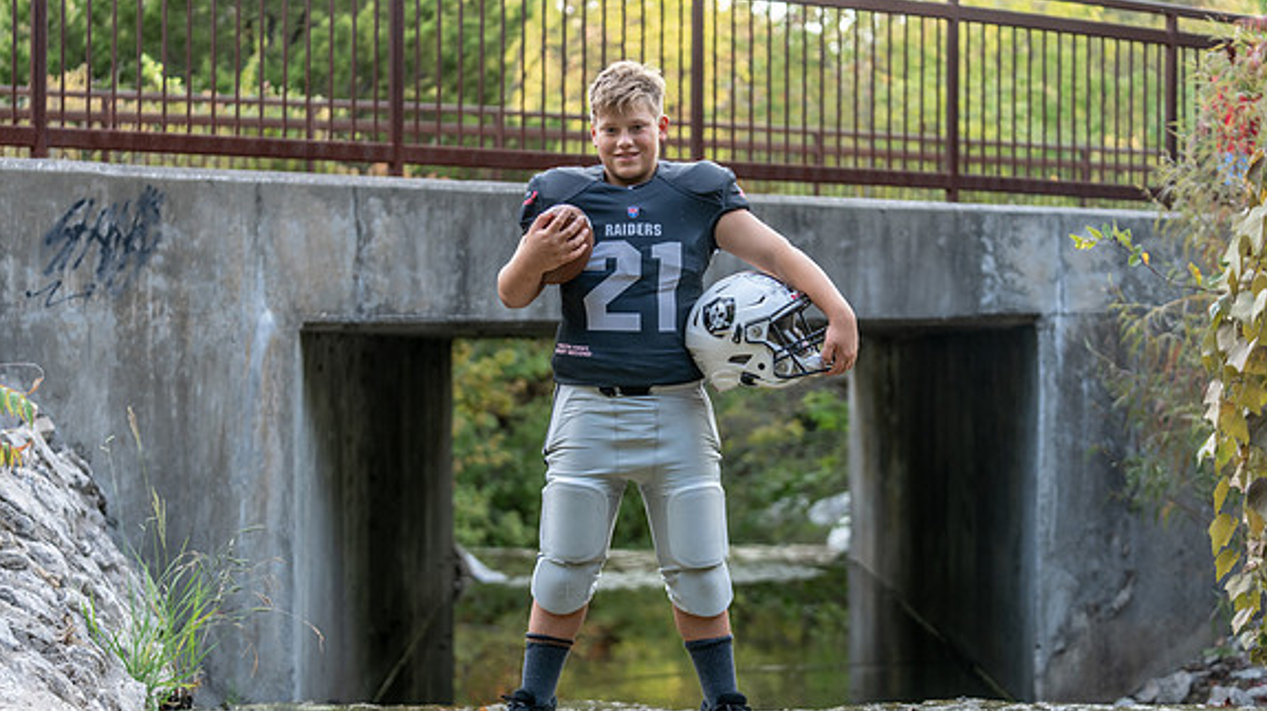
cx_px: 632
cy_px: 364
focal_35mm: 74
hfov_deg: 28.6
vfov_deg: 16.3
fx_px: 2485
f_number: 2.8
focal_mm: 70
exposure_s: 1/320
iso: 500
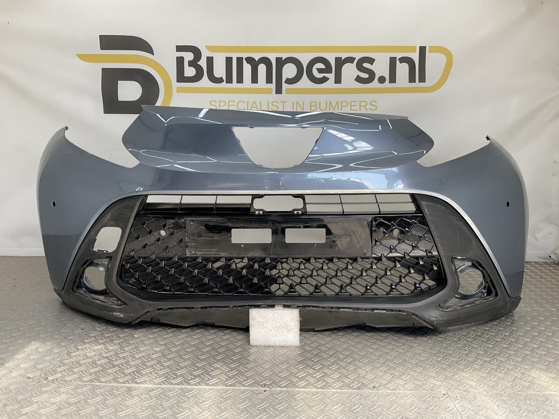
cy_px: 210
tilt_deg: -11.1
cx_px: 280
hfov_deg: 61.7
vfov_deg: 48.2
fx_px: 468
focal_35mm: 29
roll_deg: -2.6
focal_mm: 3
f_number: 1.8
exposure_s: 1/264
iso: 16
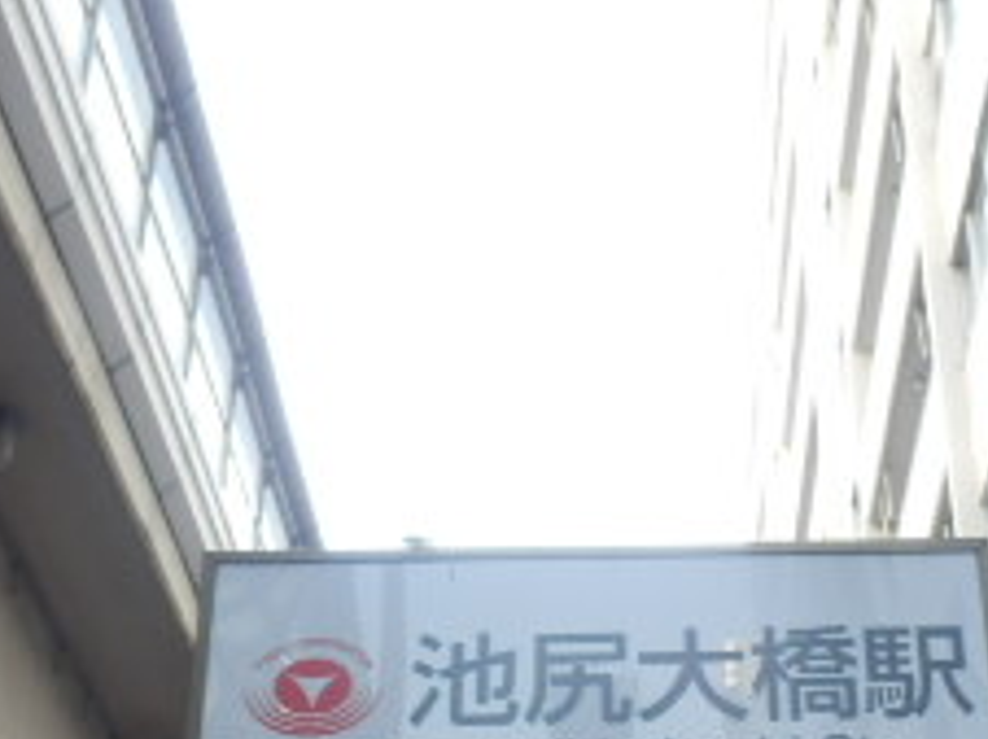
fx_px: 1939
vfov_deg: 21.2
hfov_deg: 28.3
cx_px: 682
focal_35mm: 68
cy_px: 617
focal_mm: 4.2
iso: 80
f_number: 3
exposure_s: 1/50
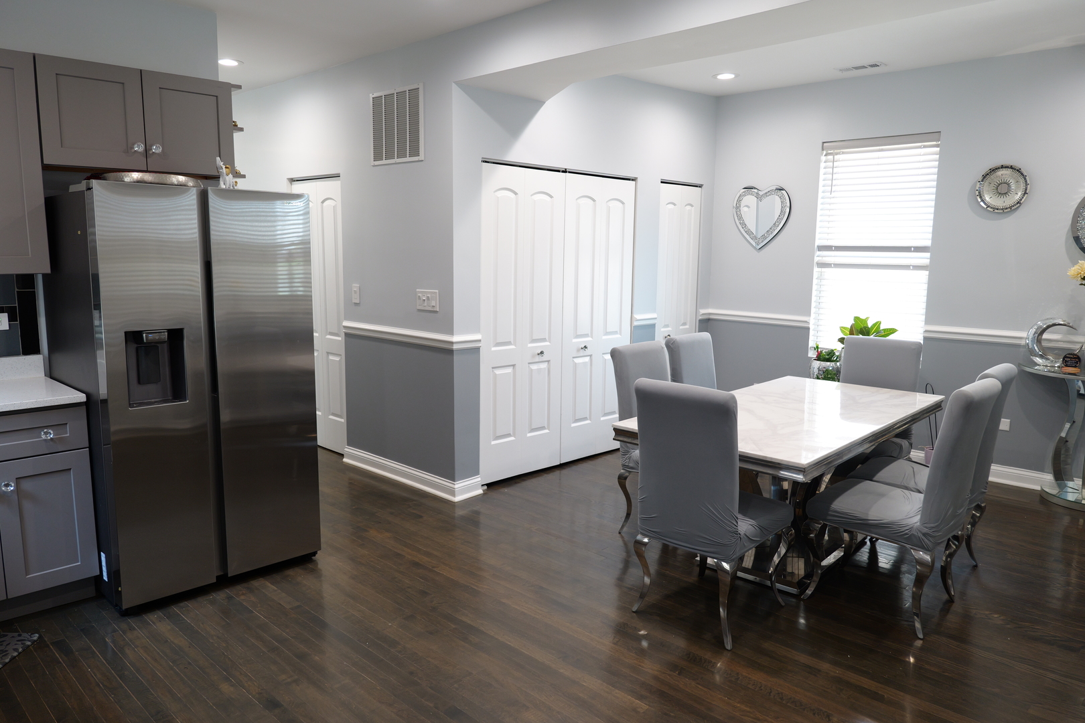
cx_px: 542
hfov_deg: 73.7
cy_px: 362
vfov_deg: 53.1
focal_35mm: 24
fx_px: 723
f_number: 4
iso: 1000
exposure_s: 1/50
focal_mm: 24
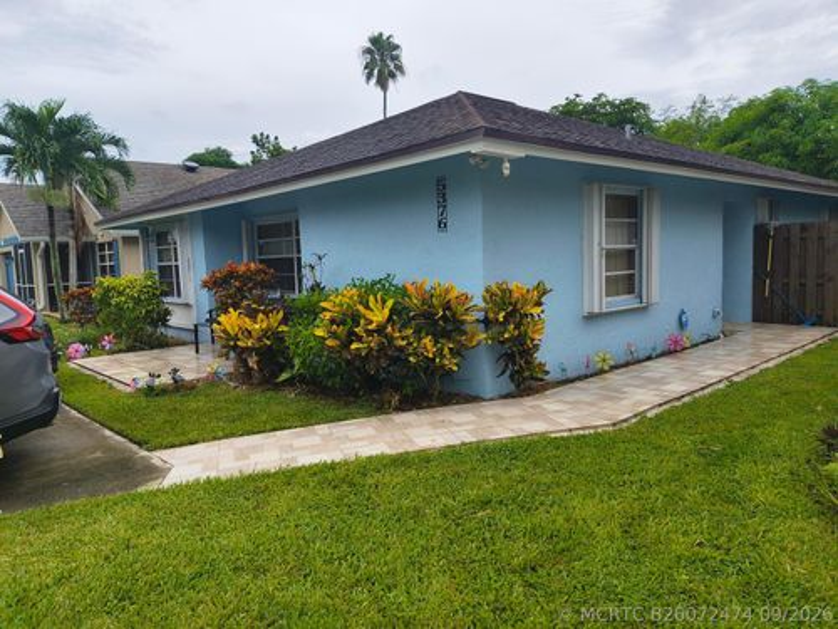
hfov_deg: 69.4
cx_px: 419
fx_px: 605
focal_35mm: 25
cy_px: 314
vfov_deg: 54.9
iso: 100
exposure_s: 1/658
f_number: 1.7
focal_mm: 4.68
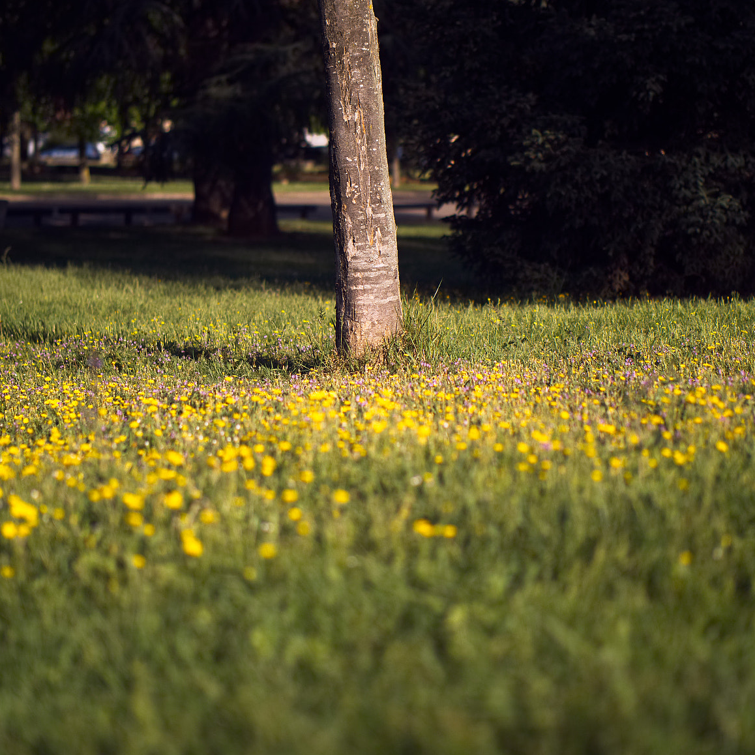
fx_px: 2591
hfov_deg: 16.6
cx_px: 380
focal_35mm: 105
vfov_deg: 16.6
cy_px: 397
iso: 100
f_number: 1.2
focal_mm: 43
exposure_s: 1/1600
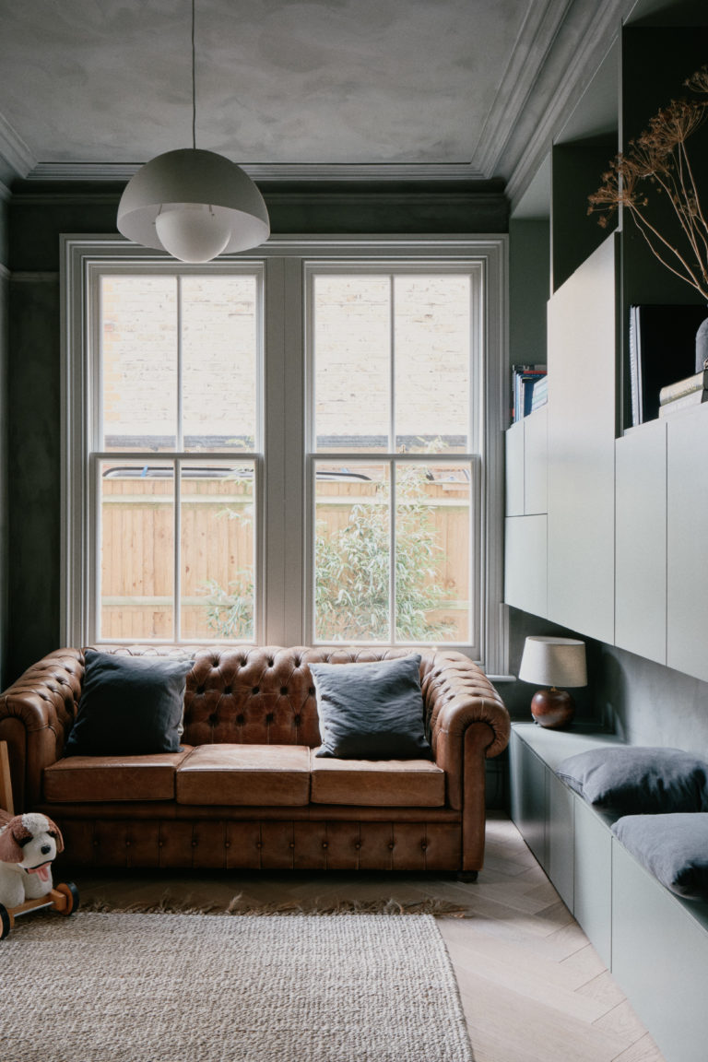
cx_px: 354
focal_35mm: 29
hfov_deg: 45.0
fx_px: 855
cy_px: 531
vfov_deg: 63.7
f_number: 11
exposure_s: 1.5
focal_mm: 19.4
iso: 200
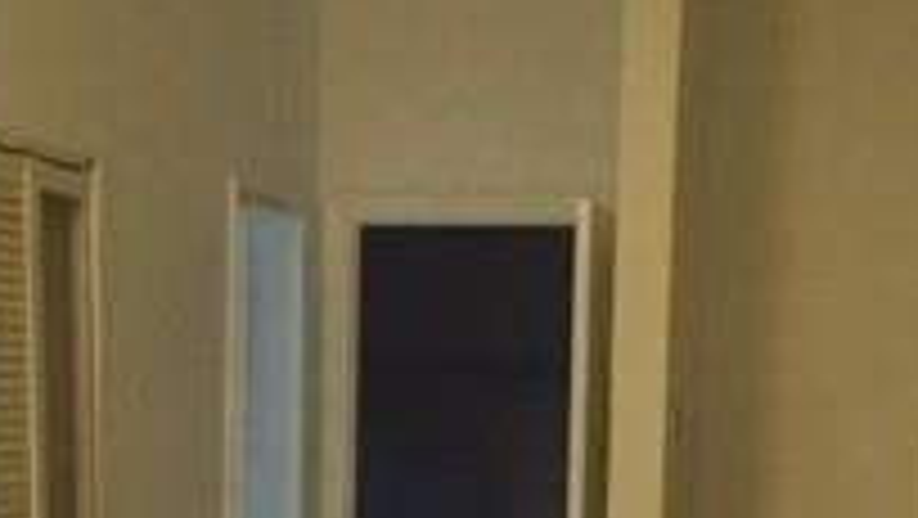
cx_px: 369
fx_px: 2411
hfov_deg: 21.5
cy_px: 770
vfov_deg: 11.7
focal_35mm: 99
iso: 250
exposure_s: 1/20
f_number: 2.2
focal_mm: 4.15
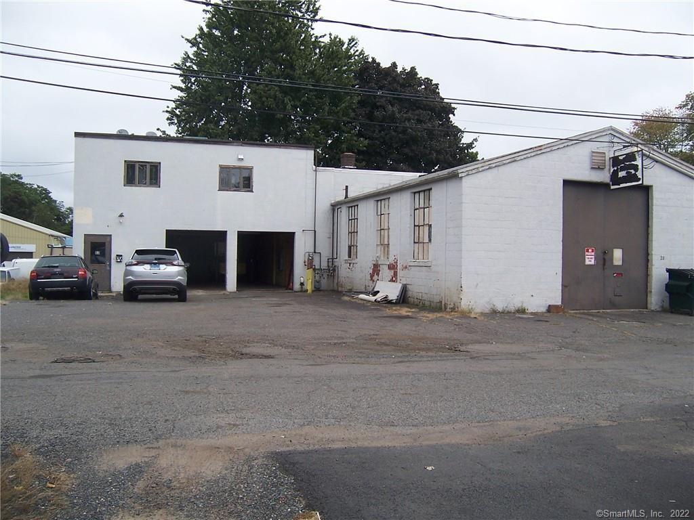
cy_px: 260
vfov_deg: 42.9
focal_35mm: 33
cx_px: 347
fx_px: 662
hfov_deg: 55.4
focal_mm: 5.5
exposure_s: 1/250
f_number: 3.4
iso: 80
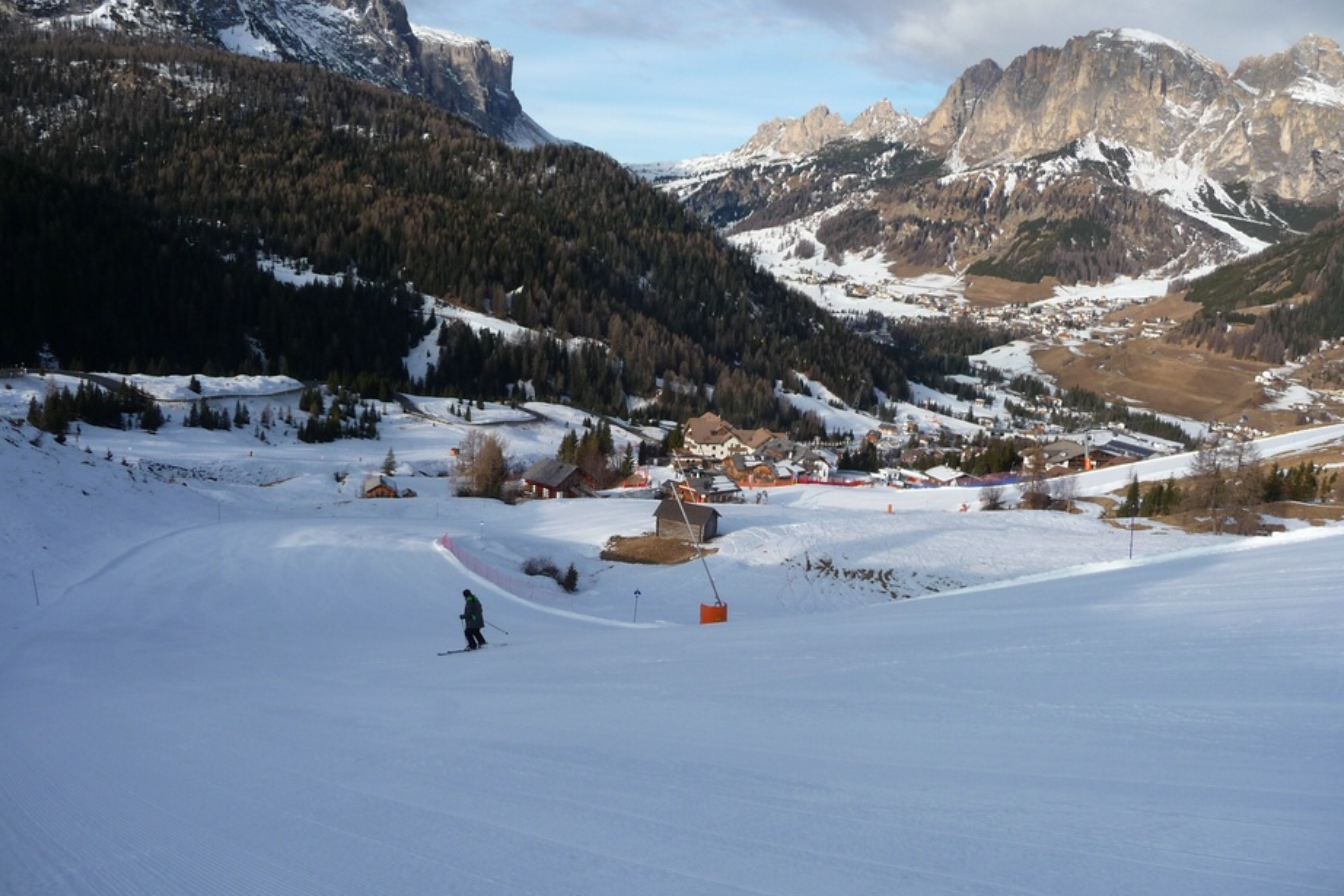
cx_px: 684
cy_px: 462
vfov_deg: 43.6
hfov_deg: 61.9
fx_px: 1120
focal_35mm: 30
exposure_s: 1/800
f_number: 3.3
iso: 100
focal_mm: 4.7
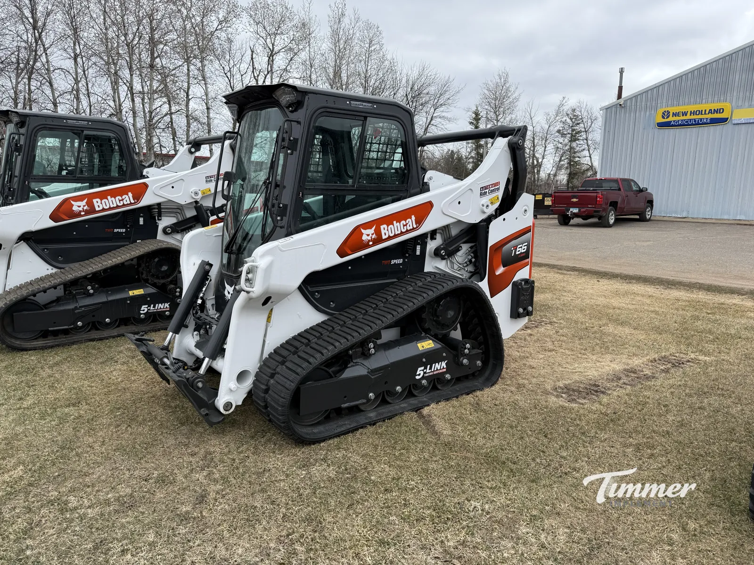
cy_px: 282
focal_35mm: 24
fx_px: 523
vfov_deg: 56.8
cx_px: 377
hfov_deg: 71.6
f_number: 1.78
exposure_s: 1/2110
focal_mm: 6.76
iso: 80
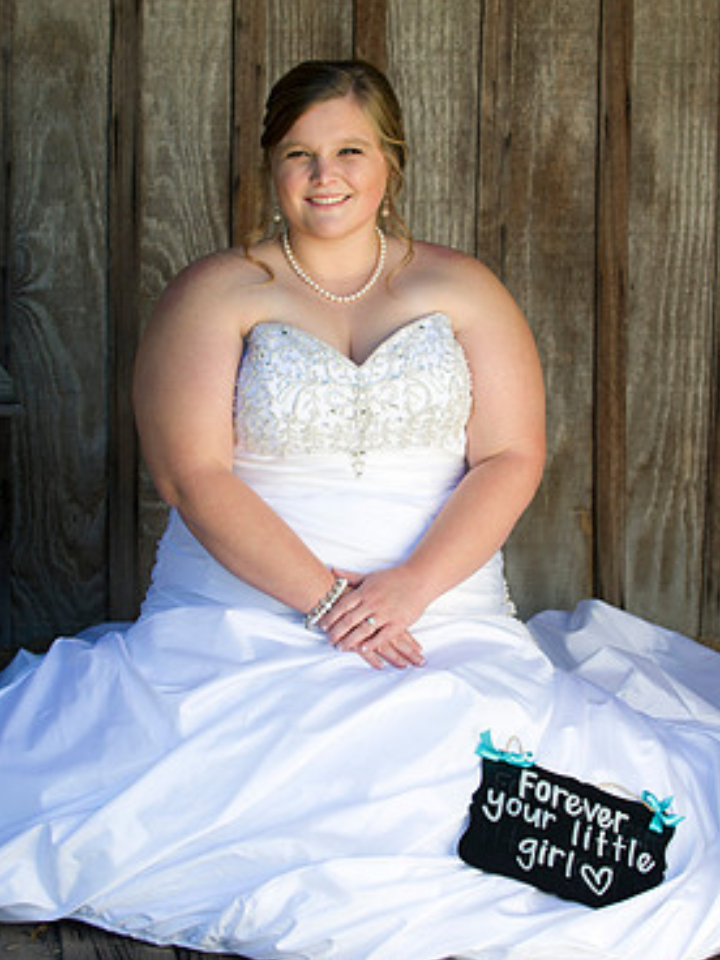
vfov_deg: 18.5
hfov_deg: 14.0
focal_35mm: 106
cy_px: 501
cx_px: 370
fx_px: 2940
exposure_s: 1/160
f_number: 4.5
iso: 200
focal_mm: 70
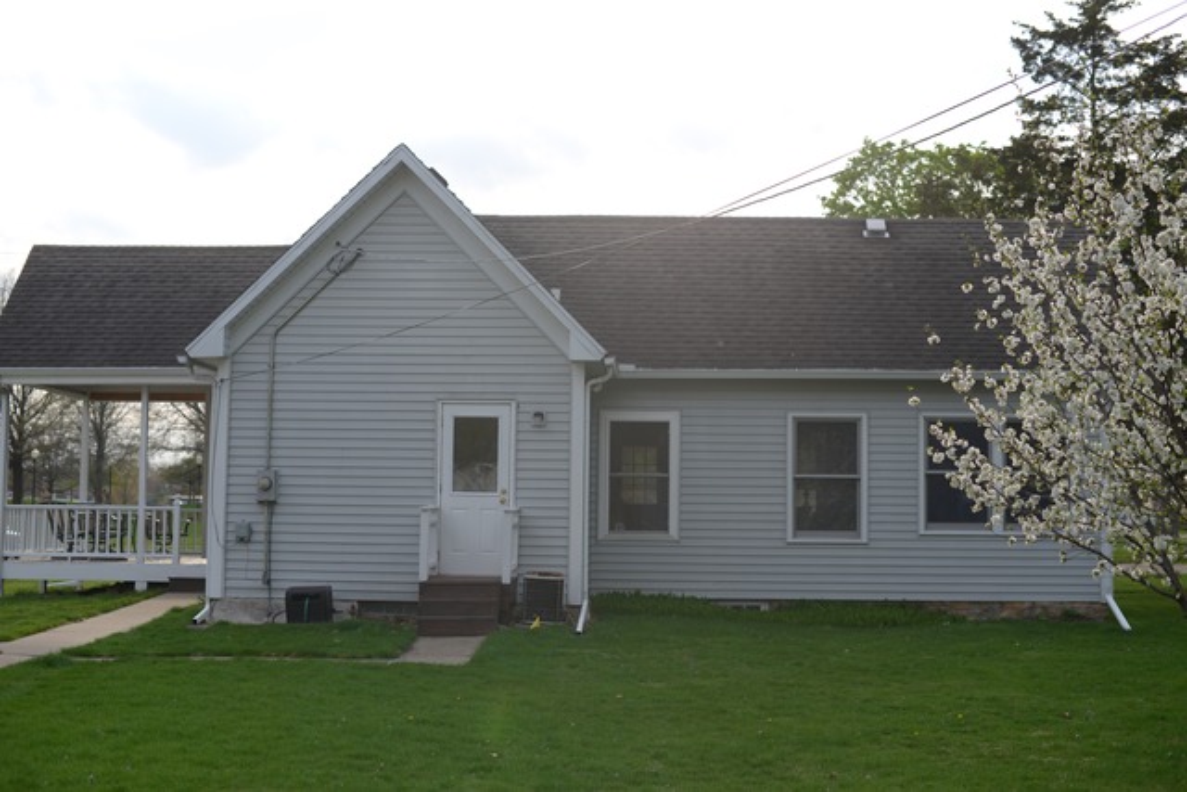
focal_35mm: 50
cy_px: 396
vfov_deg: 27.0
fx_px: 1649
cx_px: 594
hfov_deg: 39.6
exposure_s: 1/2500
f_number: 2.8
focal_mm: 50
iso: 280
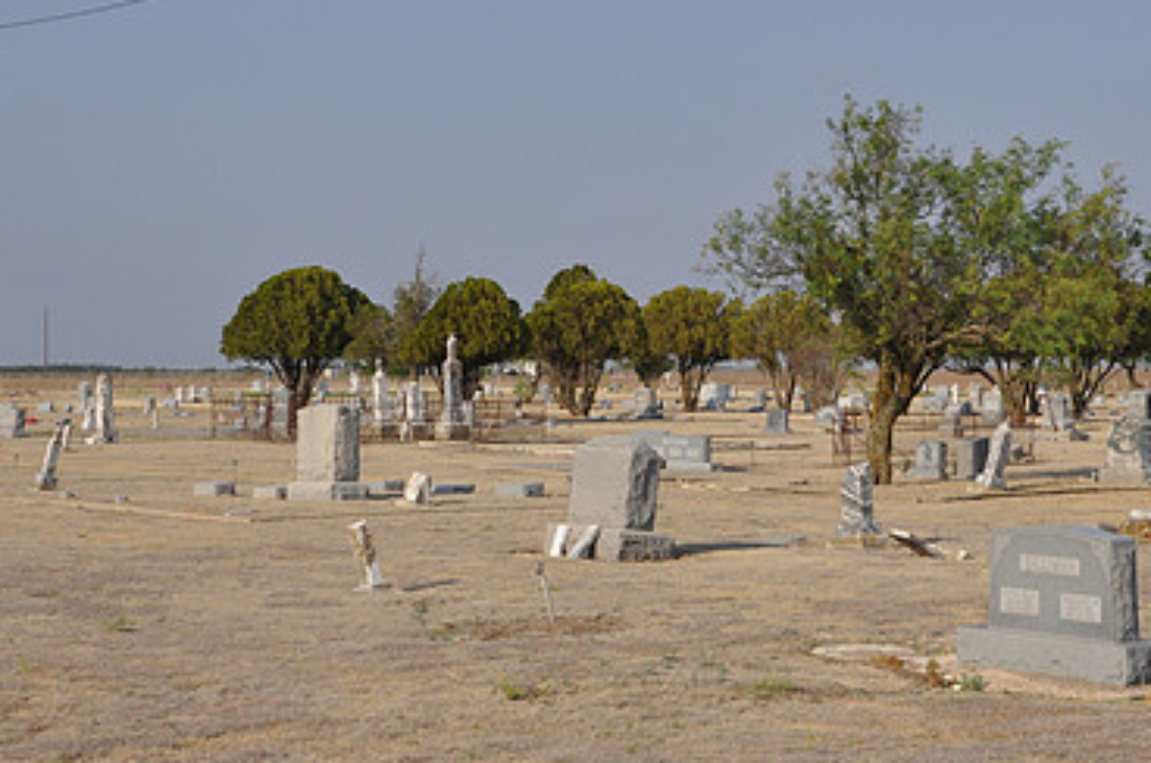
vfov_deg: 16.4
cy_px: 430
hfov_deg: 24.4
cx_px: 819
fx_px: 2642
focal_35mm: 83
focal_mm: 35
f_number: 7.1
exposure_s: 1/200
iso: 200
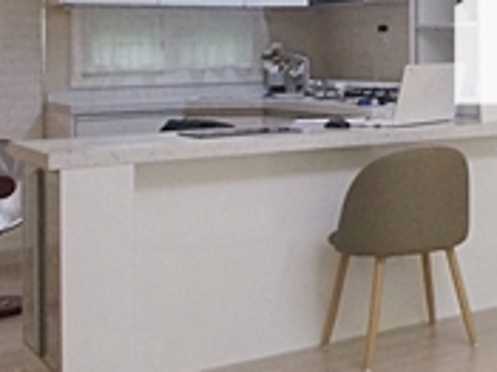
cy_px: 23
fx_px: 947
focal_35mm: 66
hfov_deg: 22.4
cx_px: 804
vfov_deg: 21.6
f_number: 22
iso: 1600
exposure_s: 1/15
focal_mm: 10
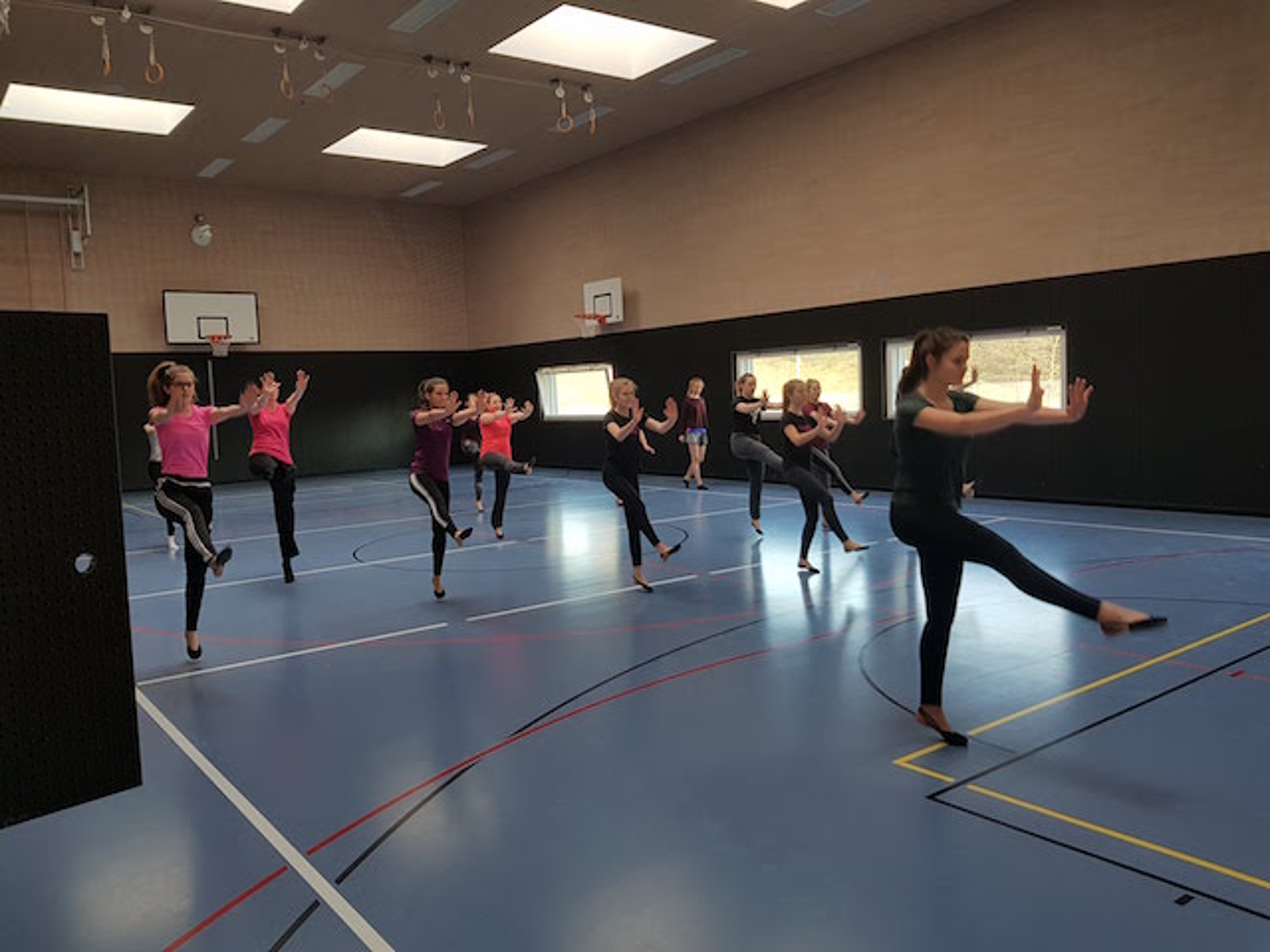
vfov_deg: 53.1
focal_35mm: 26
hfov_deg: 67.3
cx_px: 635
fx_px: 954
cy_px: 476
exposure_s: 1/100
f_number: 1.7
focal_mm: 4.2
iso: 40
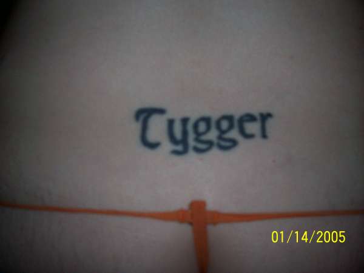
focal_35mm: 34
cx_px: 182
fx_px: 358
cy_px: 136
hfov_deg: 54.0
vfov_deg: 41.8
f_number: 2.7
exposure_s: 1/112
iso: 140
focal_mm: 5.6
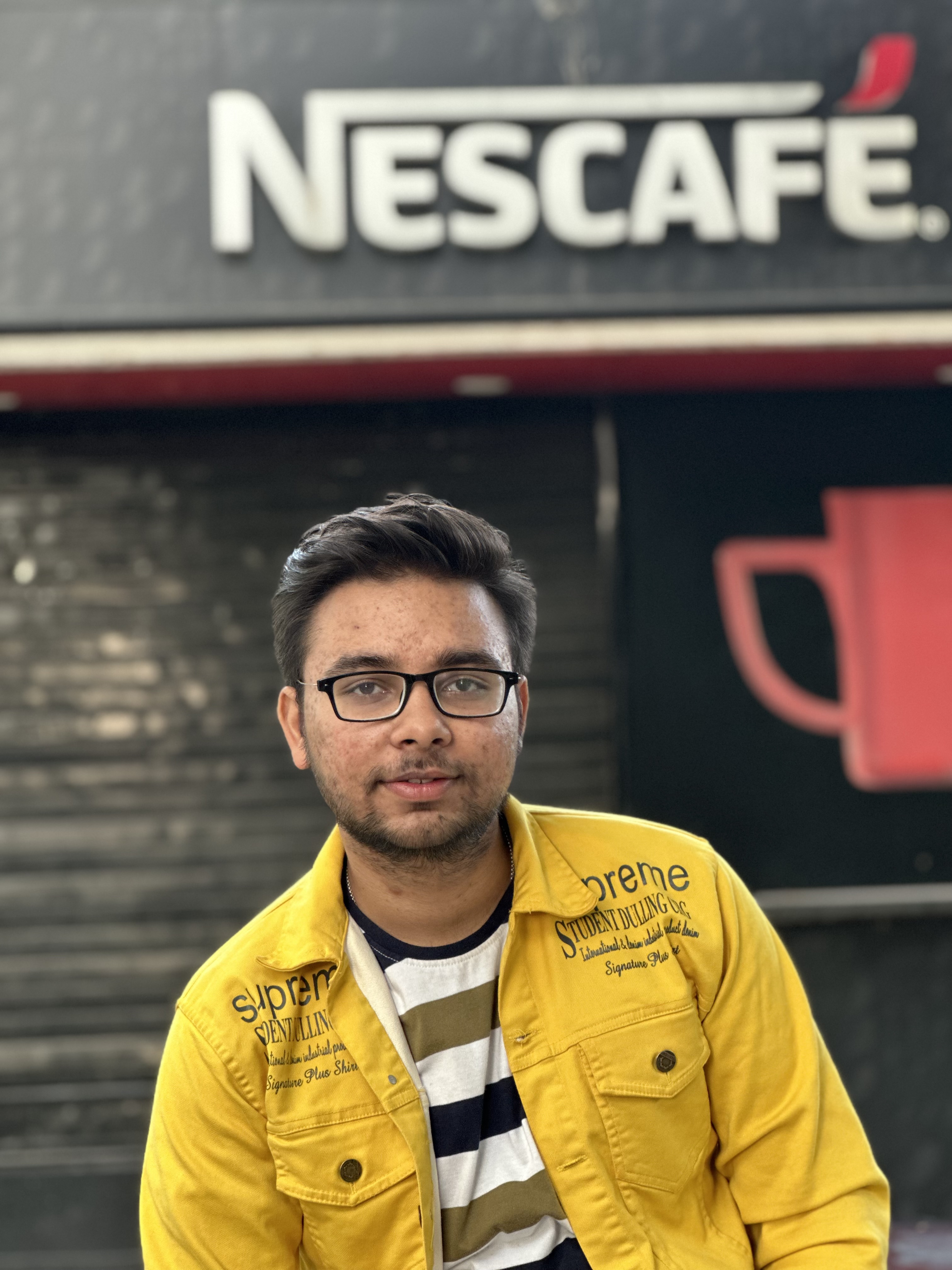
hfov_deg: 19.1
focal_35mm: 77
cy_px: 635
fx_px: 2824
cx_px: 476
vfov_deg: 25.3
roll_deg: +1.8
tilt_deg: +2.4
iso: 160
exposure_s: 1/40
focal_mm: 9
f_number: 2.8
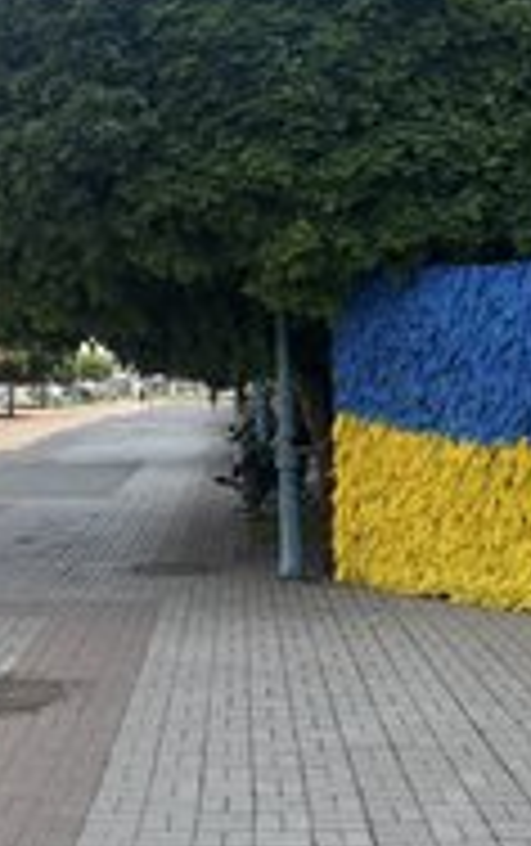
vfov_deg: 36.9
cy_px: 248
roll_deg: -0.8
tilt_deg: +7.0
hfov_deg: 24.0
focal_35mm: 54
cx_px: 194
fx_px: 1247
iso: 80
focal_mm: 6.76
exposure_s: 1/2415
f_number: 1.78
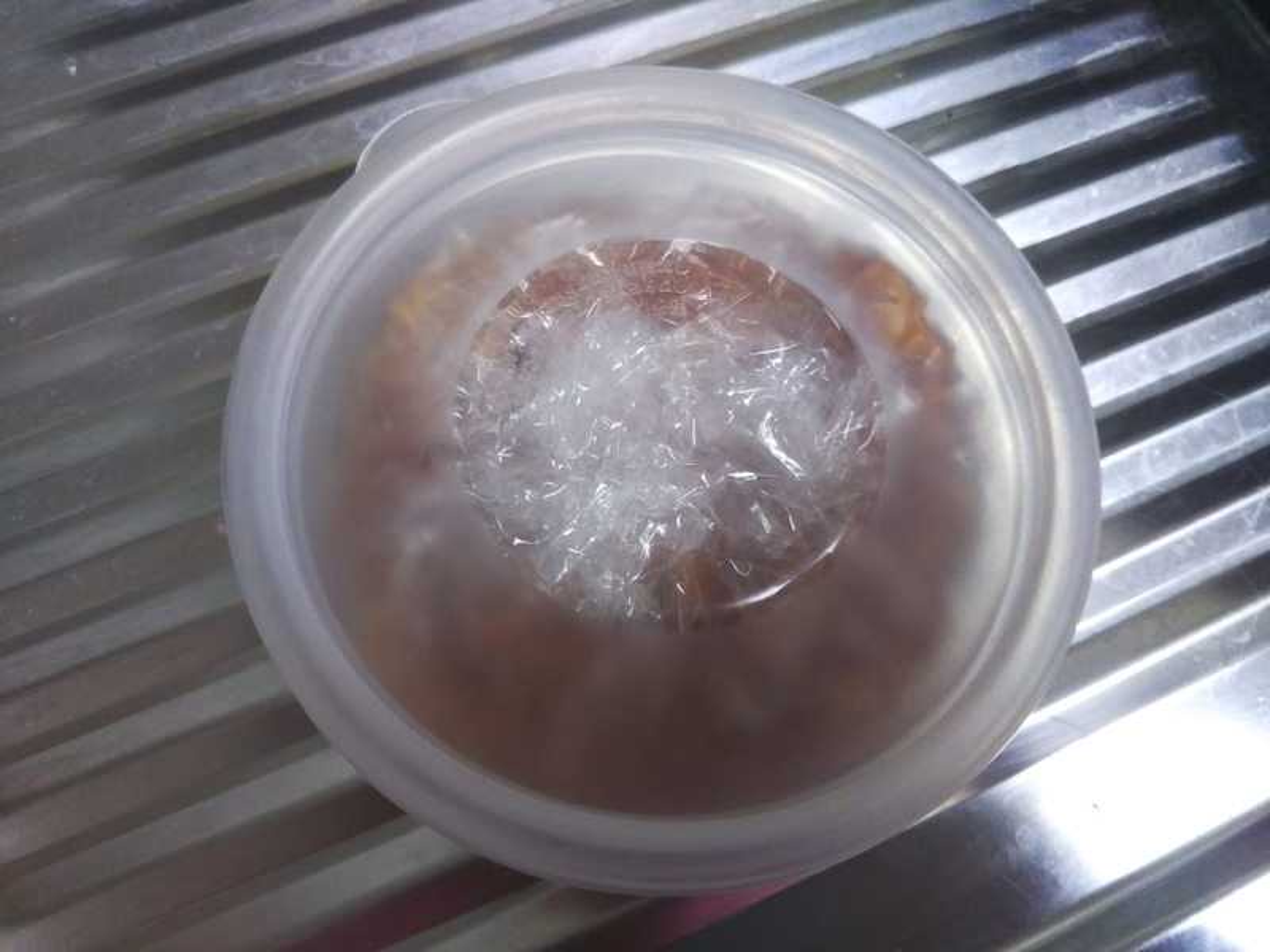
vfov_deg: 46.8
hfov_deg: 60.0
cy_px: 476
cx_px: 635
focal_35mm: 30
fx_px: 1101
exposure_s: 1/30
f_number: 2.2
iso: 125
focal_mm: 4
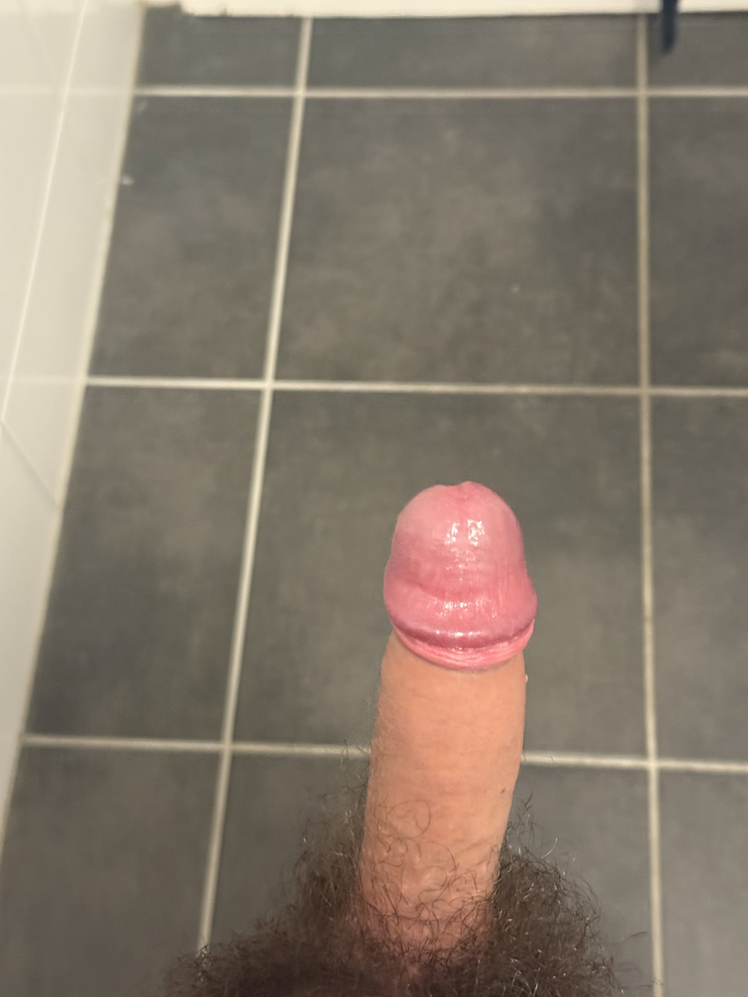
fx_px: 1441
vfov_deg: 38.2
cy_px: 505
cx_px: 384
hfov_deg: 29.1
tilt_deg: -62.7
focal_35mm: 50
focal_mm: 6.76
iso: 500
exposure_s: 1/25
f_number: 1.78
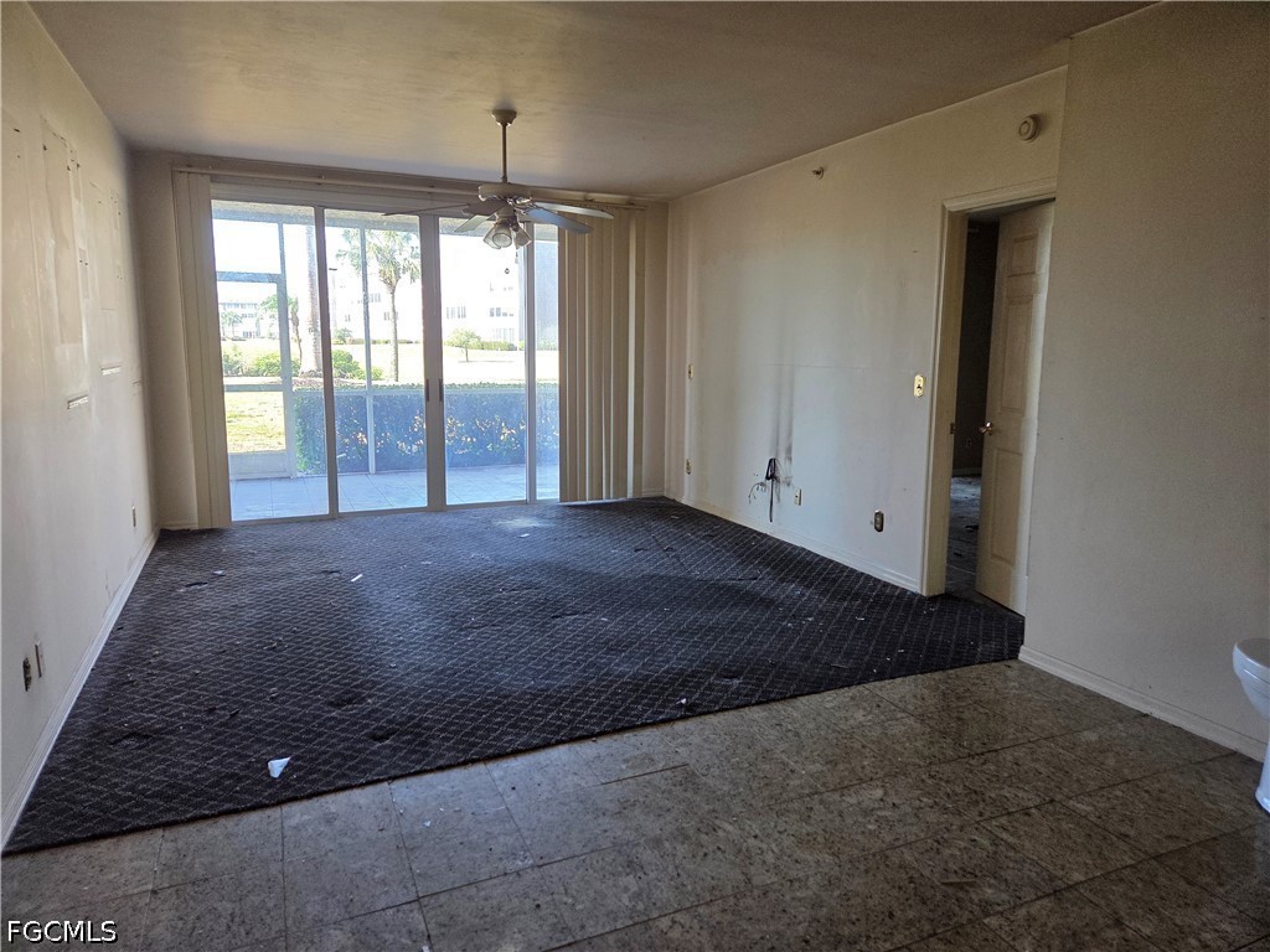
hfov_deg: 73.9
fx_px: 844
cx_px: 635
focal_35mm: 23
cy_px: 476
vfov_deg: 58.9
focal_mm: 5.4
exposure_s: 1/120
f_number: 1.8
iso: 200
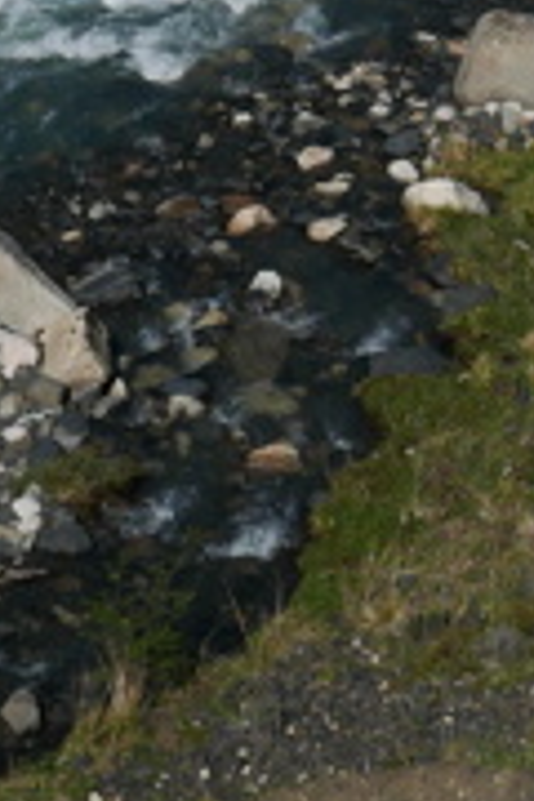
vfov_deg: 13.2
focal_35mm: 147
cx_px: 323
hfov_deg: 9.3
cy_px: -387
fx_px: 3270
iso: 200
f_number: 5.6
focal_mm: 14.9
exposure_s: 1/2000
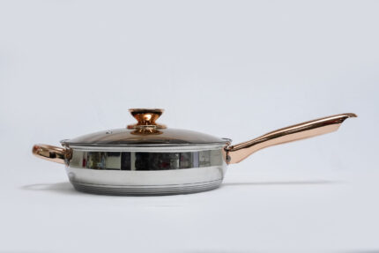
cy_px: 126
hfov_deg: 30.9
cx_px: 190
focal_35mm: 65
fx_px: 684
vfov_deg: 20.9
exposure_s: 1/160
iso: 6400
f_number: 16
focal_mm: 65
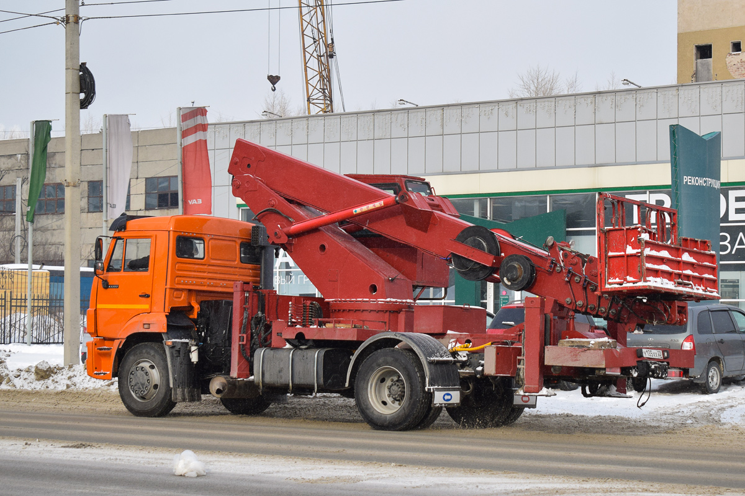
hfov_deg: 28.1
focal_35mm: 72
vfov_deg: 18.9
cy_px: 248
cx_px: 372
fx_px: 1490
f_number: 5.6
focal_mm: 48
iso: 400
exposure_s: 1/1250
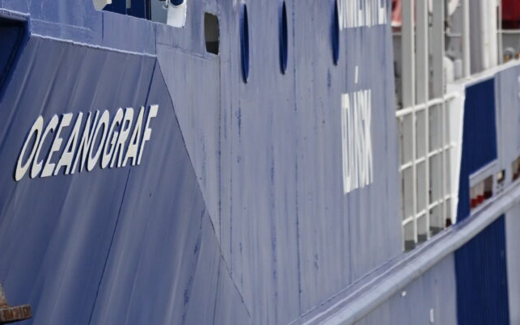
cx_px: 102
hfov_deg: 4.3
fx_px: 6902
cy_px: -314
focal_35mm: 487
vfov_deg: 2.7
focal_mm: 120
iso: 400
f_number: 4
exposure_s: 1/3200
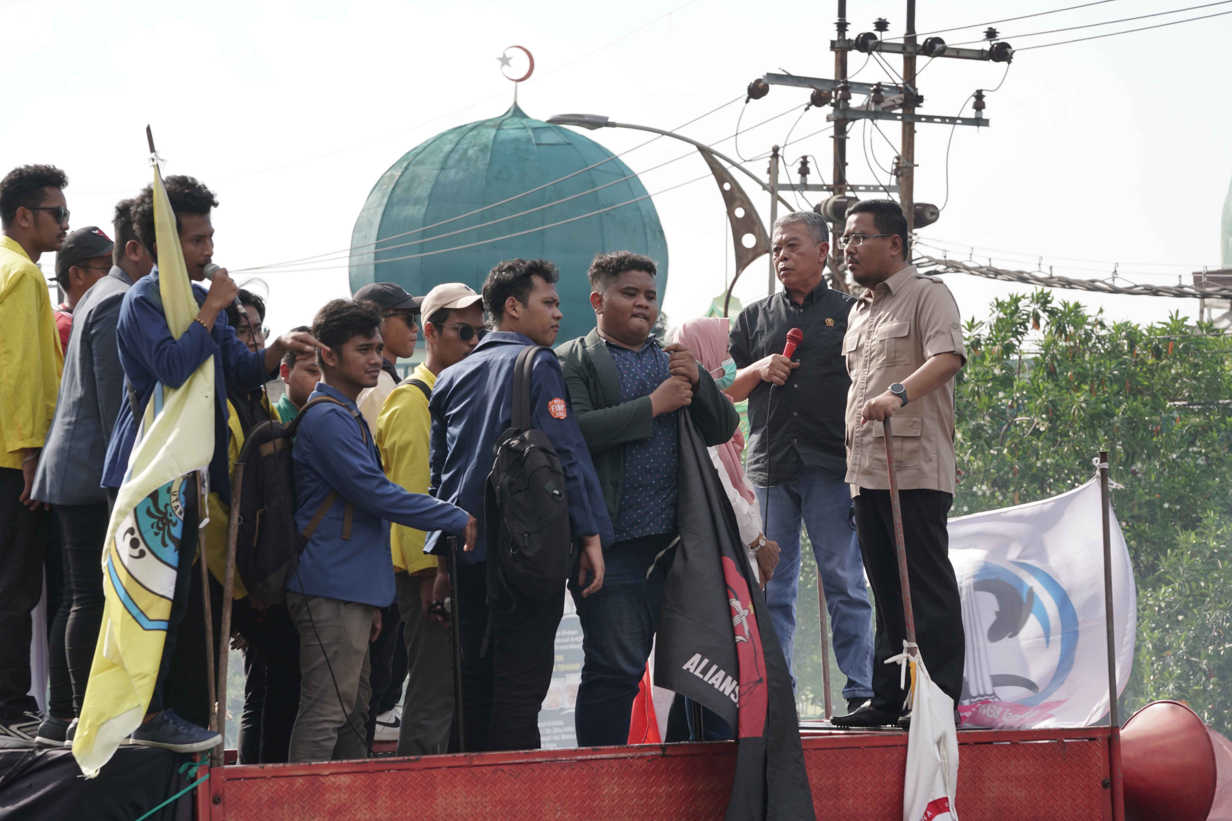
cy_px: 410
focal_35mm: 162
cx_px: 616
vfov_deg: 8.5
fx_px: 5544
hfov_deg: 12.7
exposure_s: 1/160
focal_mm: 162
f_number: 10
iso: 160
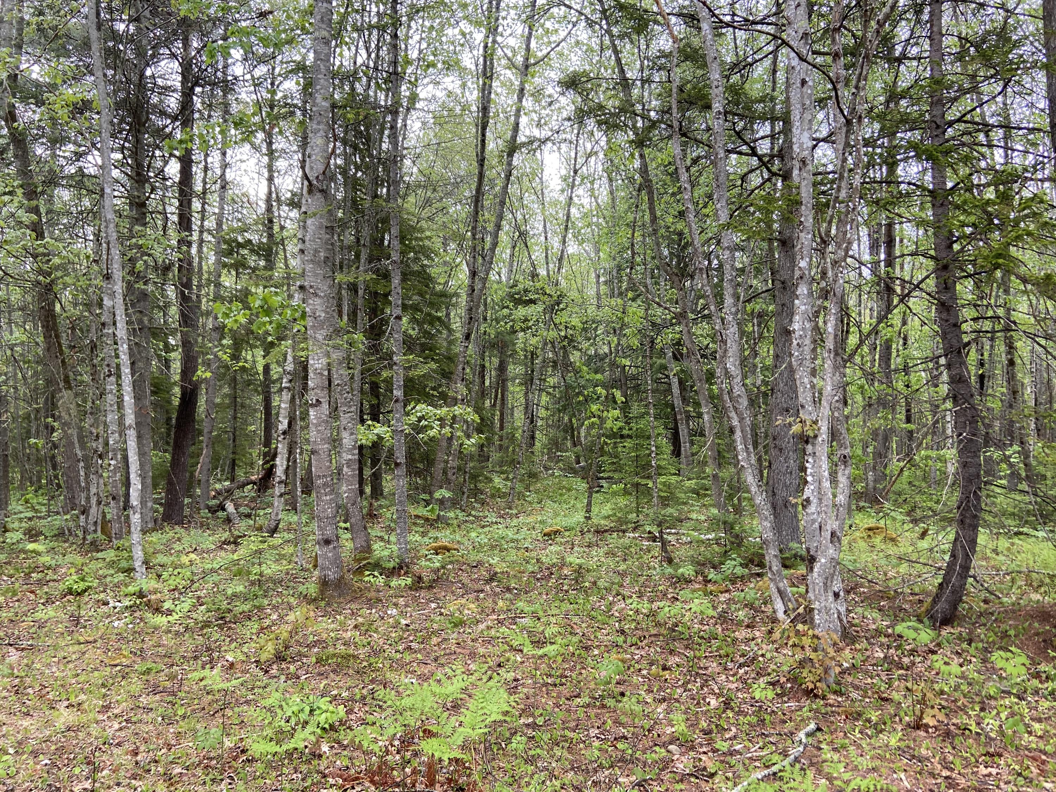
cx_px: 528
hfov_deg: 67.3
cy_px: 396
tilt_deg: +1.8
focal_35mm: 26
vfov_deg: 53.1
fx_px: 793
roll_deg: -1.1
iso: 50
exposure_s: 1/122
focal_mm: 4.25
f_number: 1.8
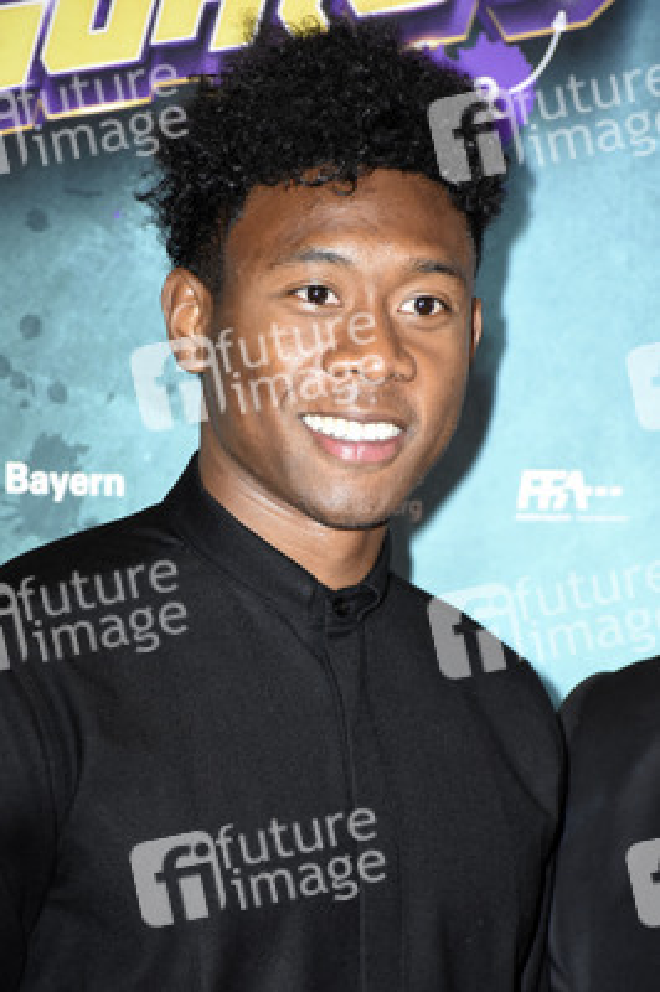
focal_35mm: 210
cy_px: 496
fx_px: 5785
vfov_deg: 9.8
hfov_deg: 6.5
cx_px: 330
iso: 1600
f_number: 5.6
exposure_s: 1/160
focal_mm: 140
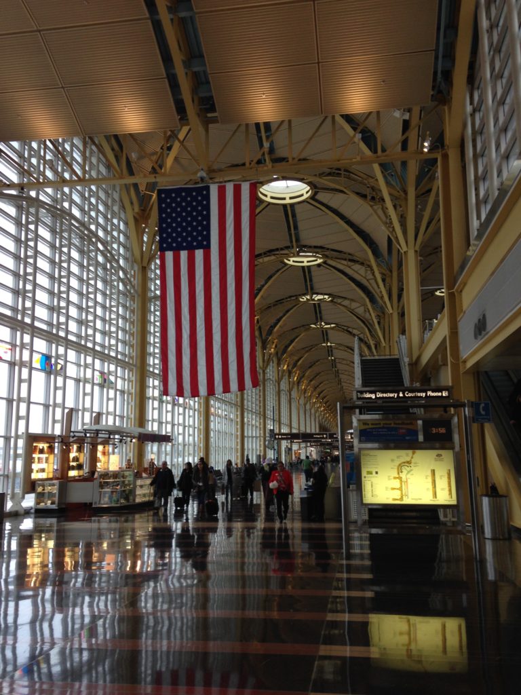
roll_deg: +1.3
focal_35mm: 33
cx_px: 260
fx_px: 662
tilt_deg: +8.1
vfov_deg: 55.4
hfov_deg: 42.9
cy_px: 348
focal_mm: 4.12
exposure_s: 1/30
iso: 50
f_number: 2.4
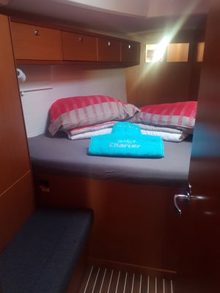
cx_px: 110
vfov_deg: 67.3
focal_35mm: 26
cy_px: 146
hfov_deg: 53.1
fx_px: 220
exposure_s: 1/10
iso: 200
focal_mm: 4.2
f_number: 1.7
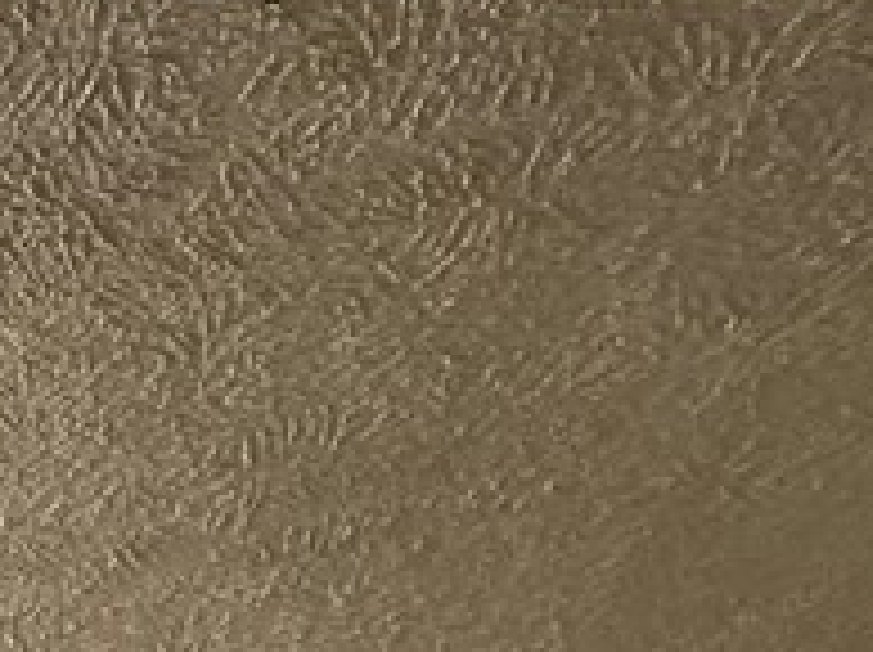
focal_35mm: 74
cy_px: 1605
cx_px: -428
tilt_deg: -4.6
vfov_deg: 13.7
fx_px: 1864
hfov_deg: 22.0
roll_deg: -0.9
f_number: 2.2
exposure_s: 1/60
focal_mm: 2.22
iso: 800
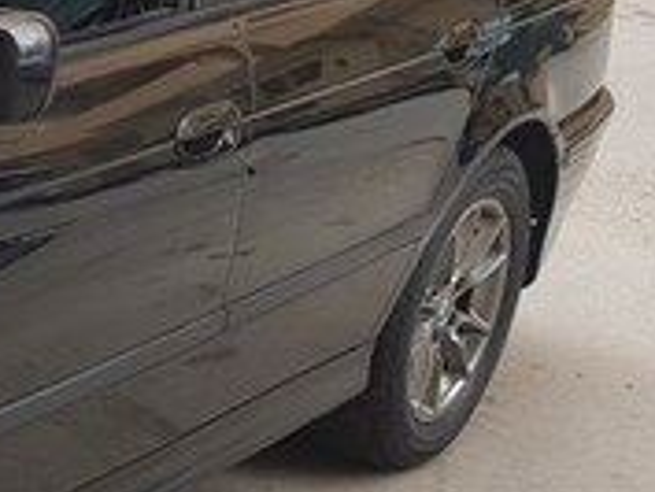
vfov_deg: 15.2
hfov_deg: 16.7
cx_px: -537
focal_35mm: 97
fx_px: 1837
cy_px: 372
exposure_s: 1/120
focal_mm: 4.2
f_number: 1.7
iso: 50
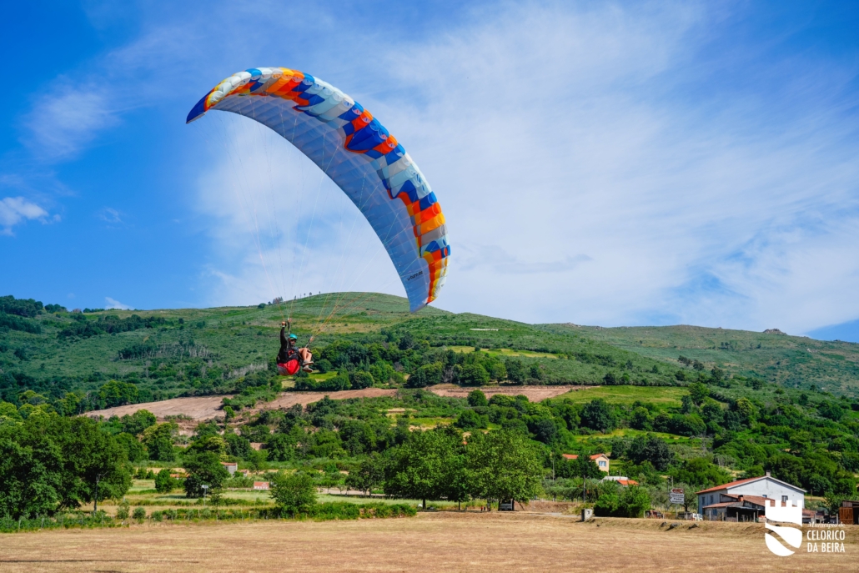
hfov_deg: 42.7
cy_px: 286
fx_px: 1098
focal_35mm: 46
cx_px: 430
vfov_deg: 29.3
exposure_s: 1/1000
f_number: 5.6
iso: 100
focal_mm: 46
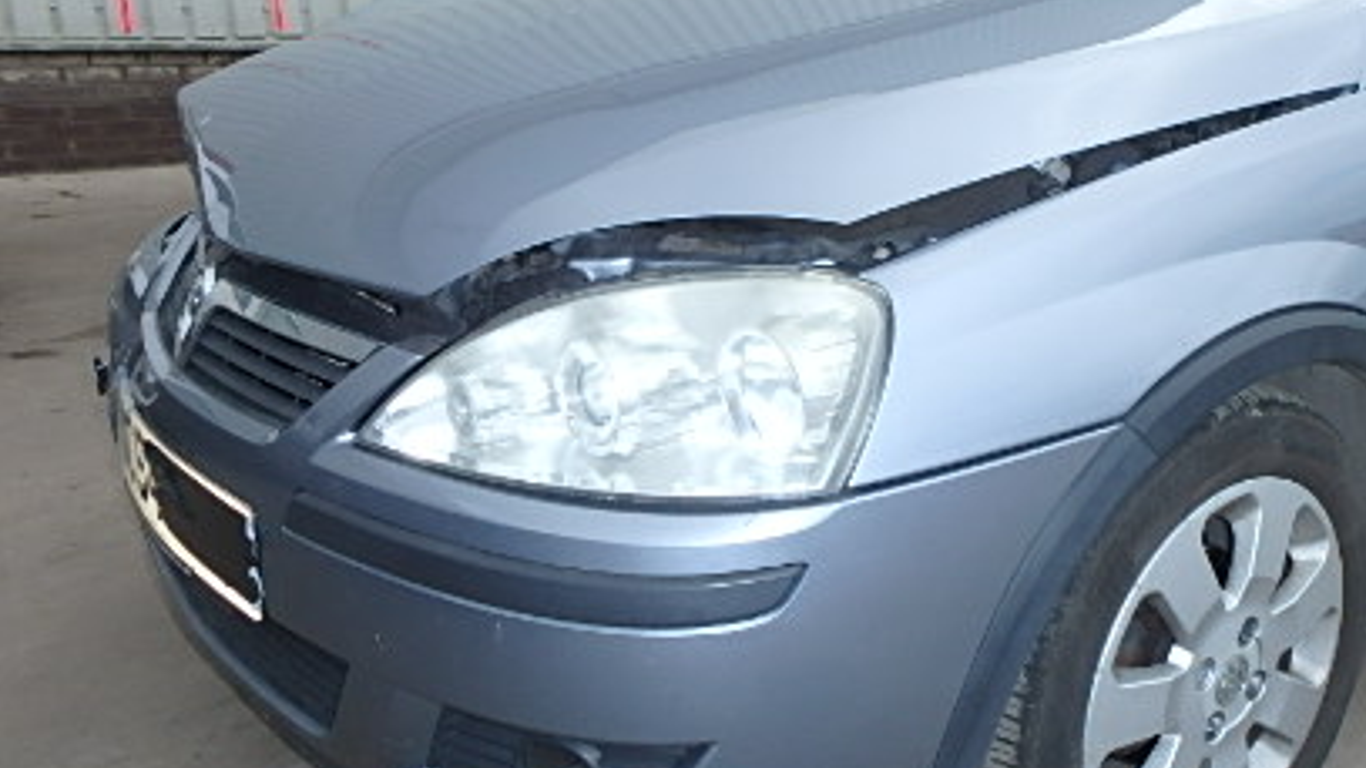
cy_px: 389
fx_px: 1304
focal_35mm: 36
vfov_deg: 32.8
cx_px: 963
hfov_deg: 53.6
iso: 125
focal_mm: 3.7
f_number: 3.5
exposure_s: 1/640
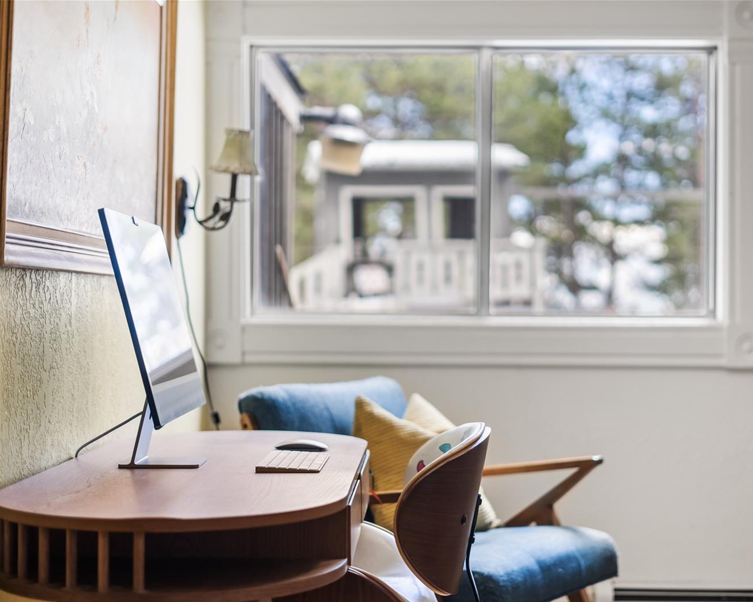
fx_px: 1270
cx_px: 427
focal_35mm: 57
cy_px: 304
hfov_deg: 33.0
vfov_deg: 26.7
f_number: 1.8
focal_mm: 50
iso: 200
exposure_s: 1/100
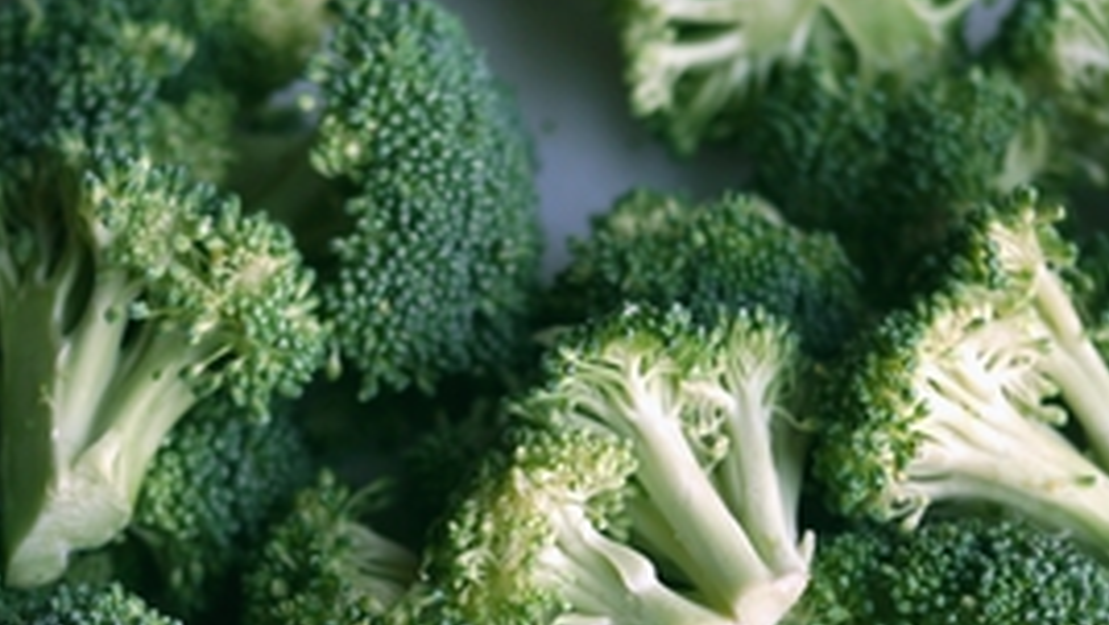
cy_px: 594
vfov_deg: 10.3
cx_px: 507
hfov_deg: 18.3
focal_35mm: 117
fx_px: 3442
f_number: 2.2
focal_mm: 25
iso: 100
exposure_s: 1/250
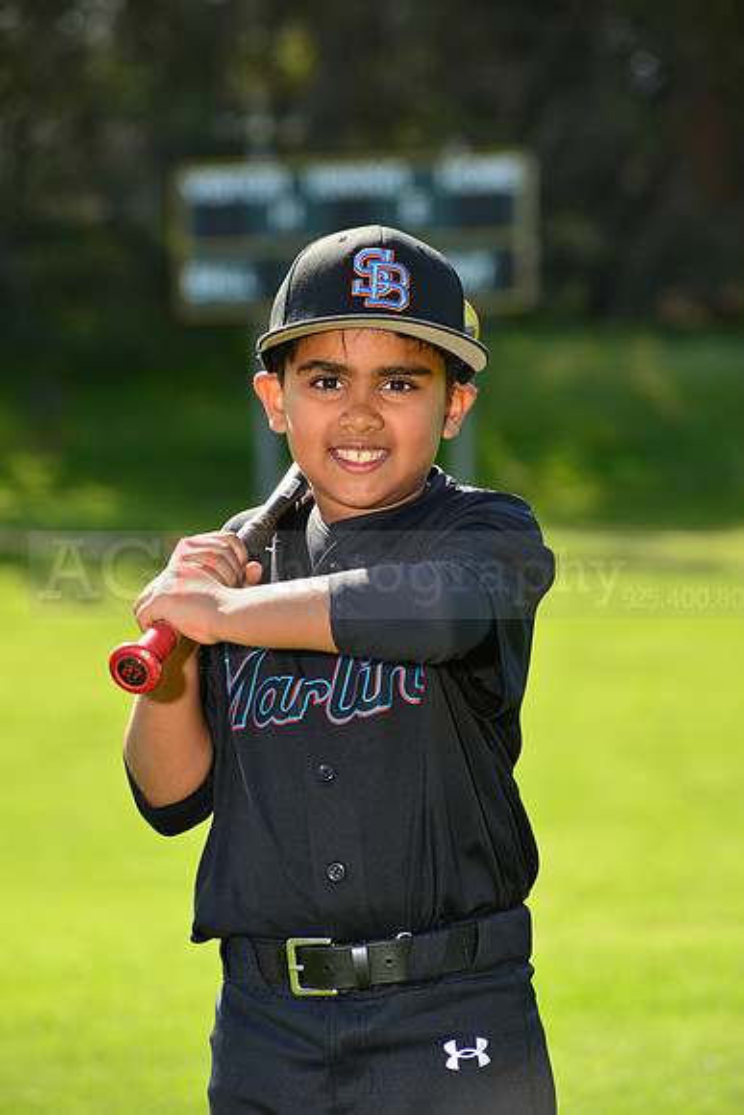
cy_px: 558
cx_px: 372
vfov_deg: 11.1
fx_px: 5731
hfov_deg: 7.4
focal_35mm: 185
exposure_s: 1/250
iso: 200
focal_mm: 185
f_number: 8
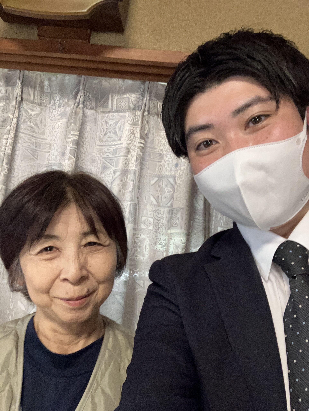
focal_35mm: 32
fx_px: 380
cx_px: 154
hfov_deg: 44.2
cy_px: 206
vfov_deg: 56.8
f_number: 2.2
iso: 320
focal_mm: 2.87
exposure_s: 1/30
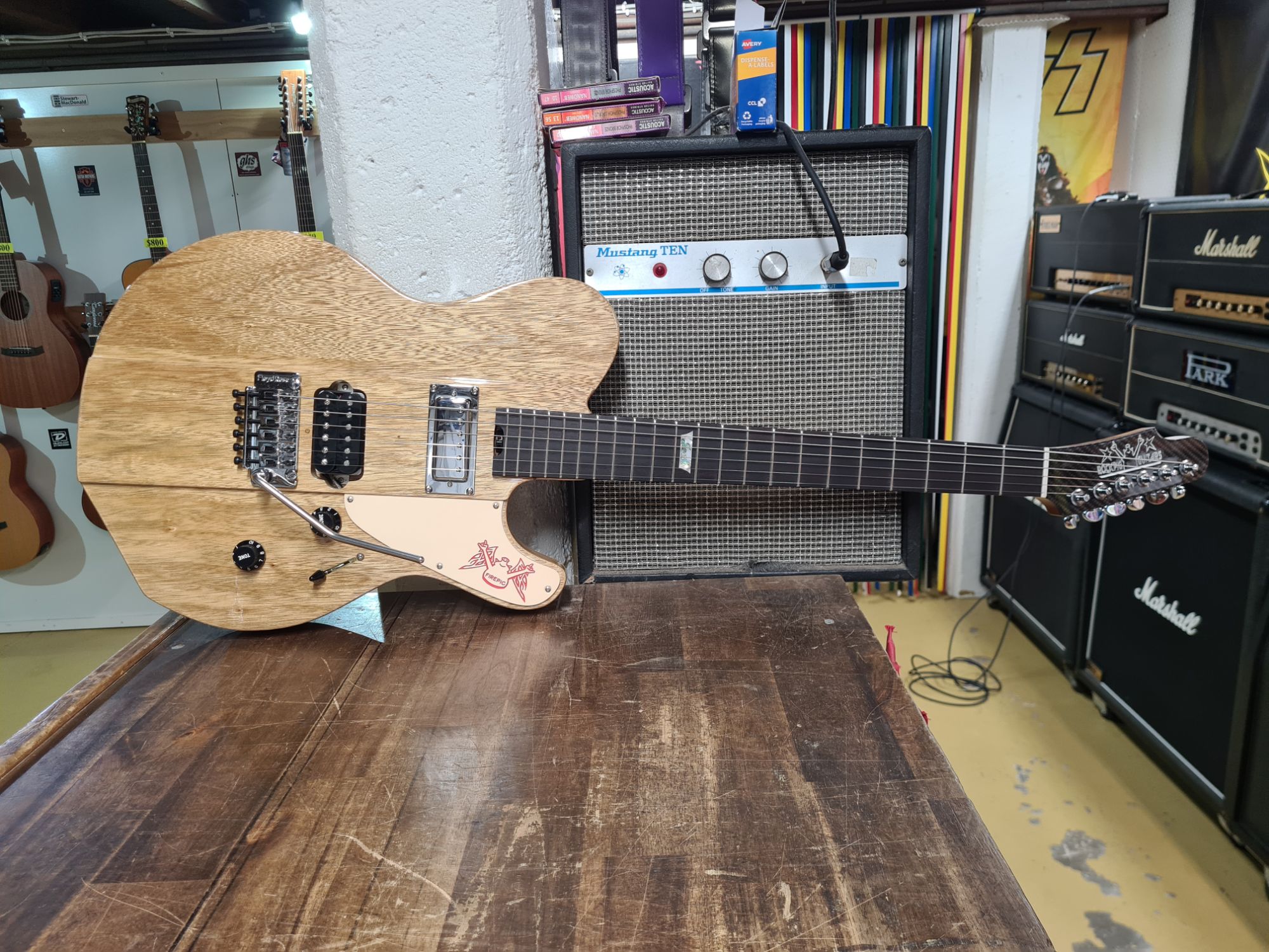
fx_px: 953
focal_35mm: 26
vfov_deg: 53.1
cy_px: 476
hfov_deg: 67.3
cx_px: 634
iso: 160
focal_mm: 5.4
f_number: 1.8
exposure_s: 1/50
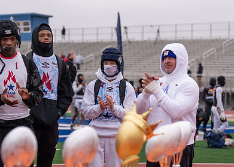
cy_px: 104
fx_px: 744
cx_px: 102
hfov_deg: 17.9
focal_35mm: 112
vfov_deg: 12.8
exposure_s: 1/800
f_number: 2.8
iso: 100
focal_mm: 72
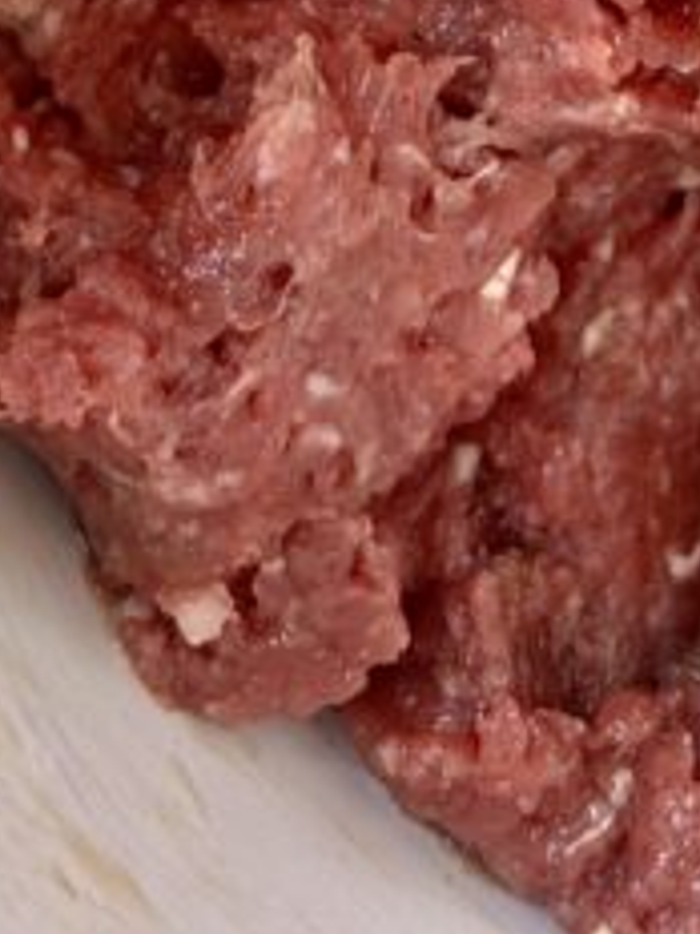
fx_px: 3101
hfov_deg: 12.8
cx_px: 611
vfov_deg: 13.9
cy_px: -1059
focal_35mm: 115
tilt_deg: -85.1
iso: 80
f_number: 1.5
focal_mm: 5.7
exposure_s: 1/120
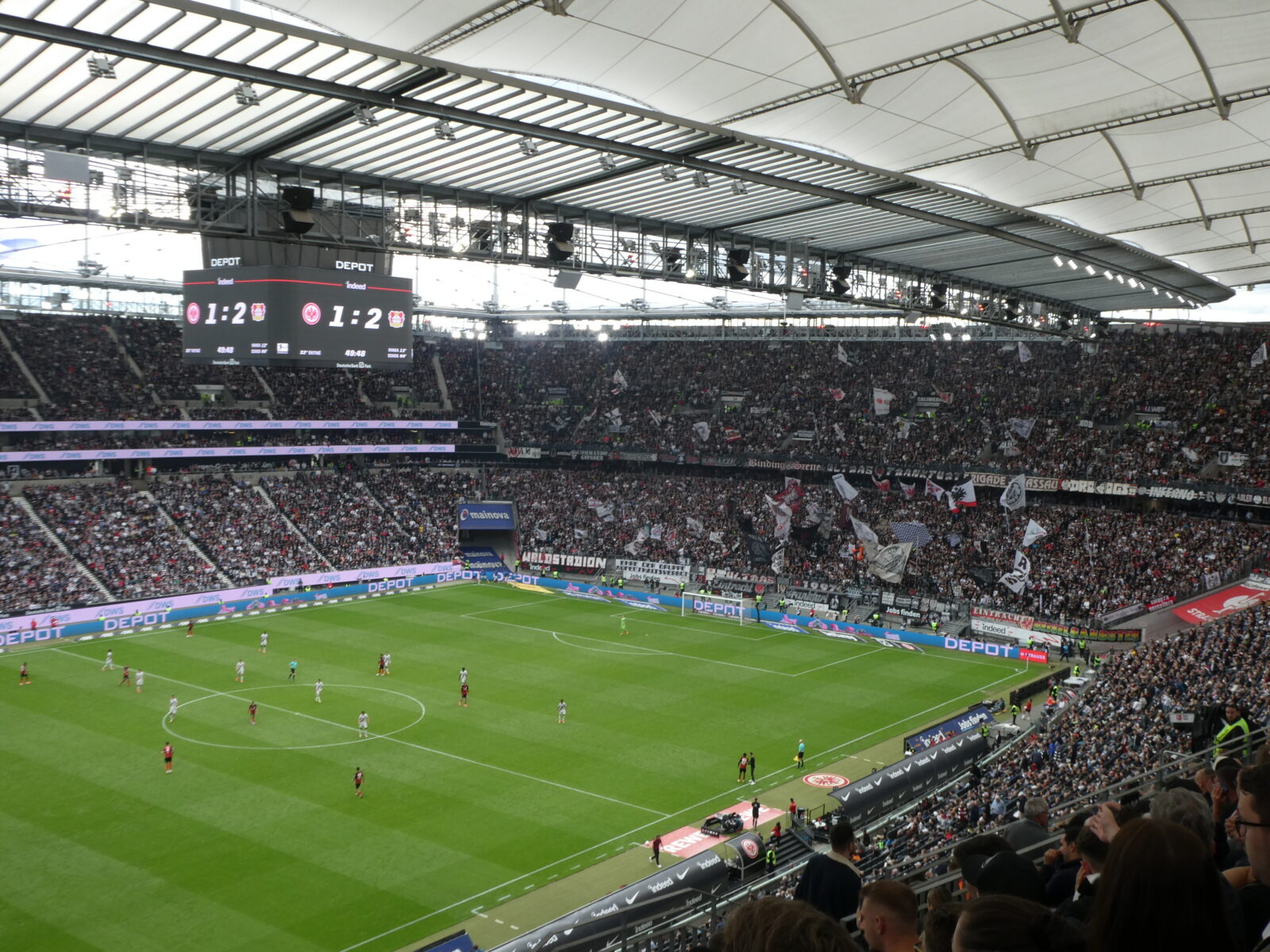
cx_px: 635
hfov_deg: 52.6
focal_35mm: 35
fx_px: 1284
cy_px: 476
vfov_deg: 40.7
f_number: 3.7
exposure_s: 1/100
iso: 80
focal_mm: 6.3
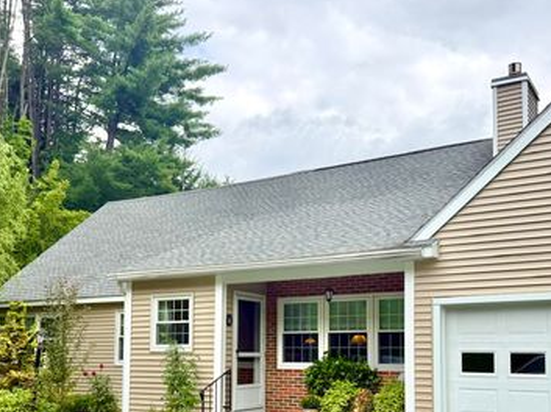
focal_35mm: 34
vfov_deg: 41.1
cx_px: 312
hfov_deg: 53.8
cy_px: 281
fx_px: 541
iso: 100
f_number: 1.78
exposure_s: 1/3021
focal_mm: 6.76
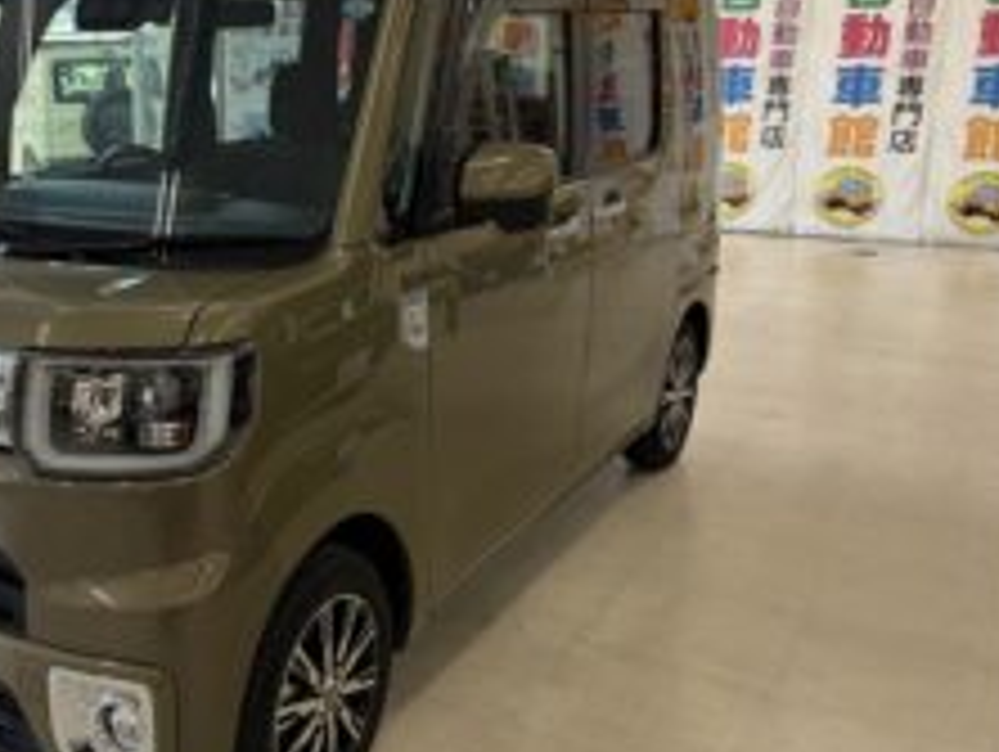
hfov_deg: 44.4
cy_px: 322
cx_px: 261
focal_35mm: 41
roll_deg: +0.3
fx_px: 1185
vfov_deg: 35.1
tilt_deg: -11.8
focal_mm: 5.96
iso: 64
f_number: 1.6
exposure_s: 1/194
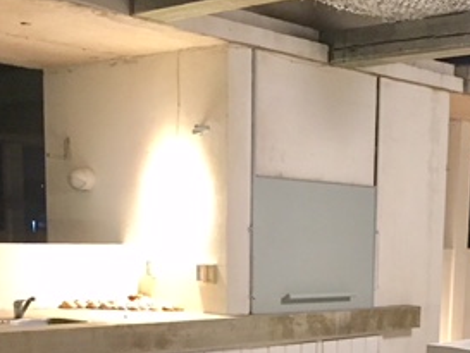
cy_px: 374
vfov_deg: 20.7
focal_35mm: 68
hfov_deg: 27.9
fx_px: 924
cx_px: 382
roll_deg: -2.5
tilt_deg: -9.0
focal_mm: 4.15
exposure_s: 1/17
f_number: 2.2
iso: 500
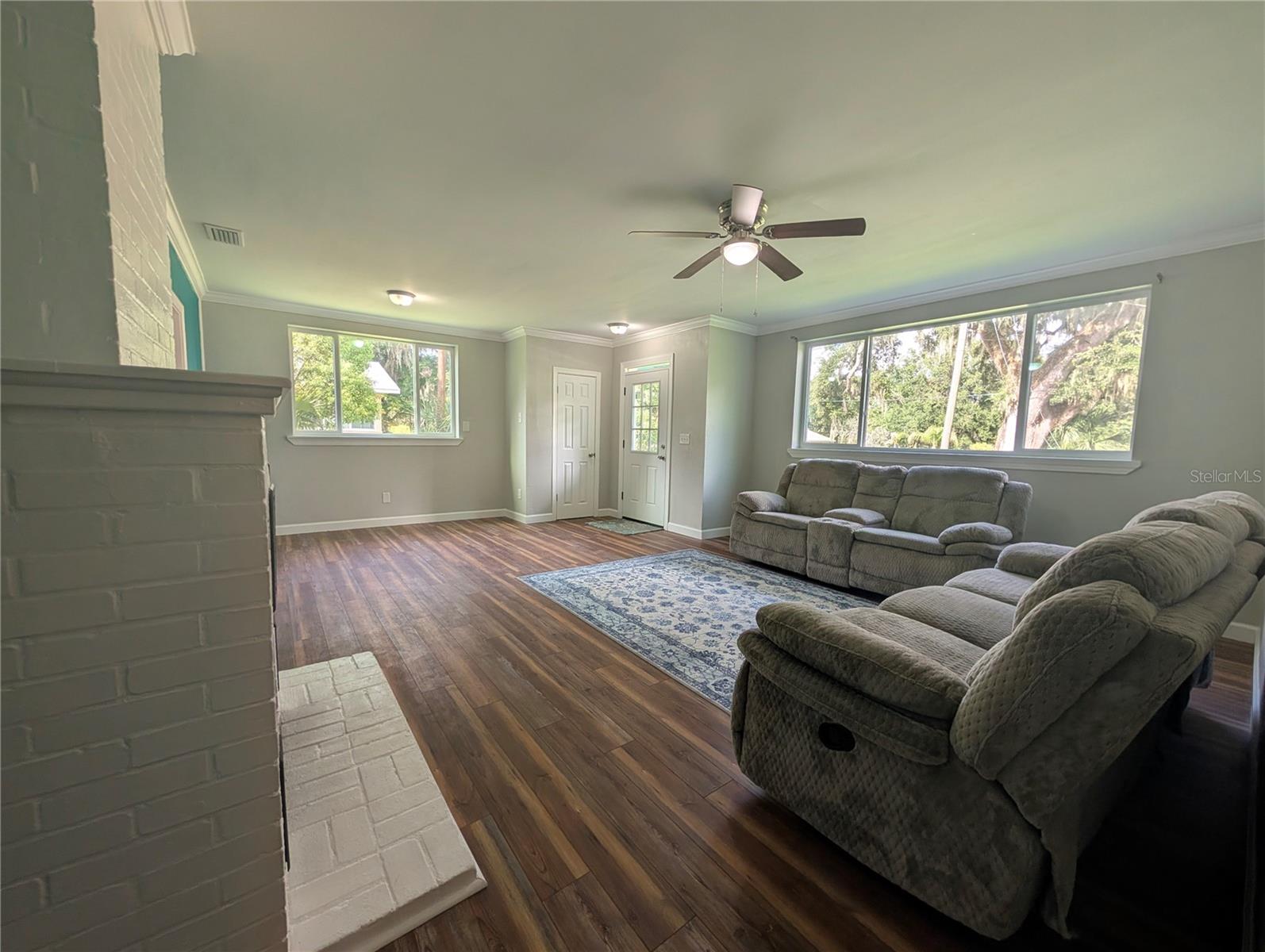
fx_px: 439
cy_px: 476
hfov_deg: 110.5
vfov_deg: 94.6
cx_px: 632
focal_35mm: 12
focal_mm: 2.02
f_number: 1.7
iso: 51
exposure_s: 1/163
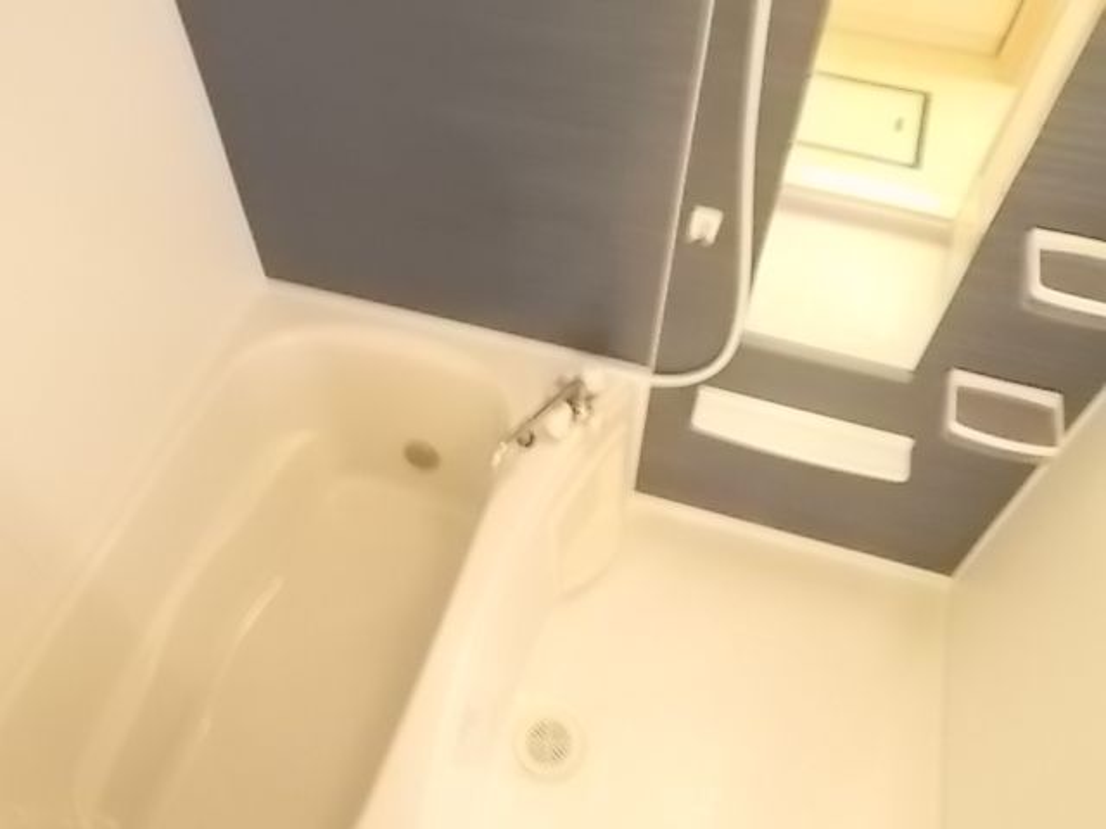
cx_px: 553
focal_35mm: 30
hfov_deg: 60.0
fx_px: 959
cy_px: 414
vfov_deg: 46.8
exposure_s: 1/13
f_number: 3.4
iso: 800
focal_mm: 5.3
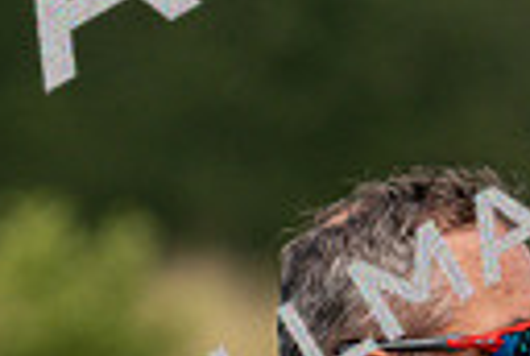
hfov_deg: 1.3
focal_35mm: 1636
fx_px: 24142
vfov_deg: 0.8
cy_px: 698
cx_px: 257
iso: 400
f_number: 6.3
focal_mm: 362
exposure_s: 1/1600
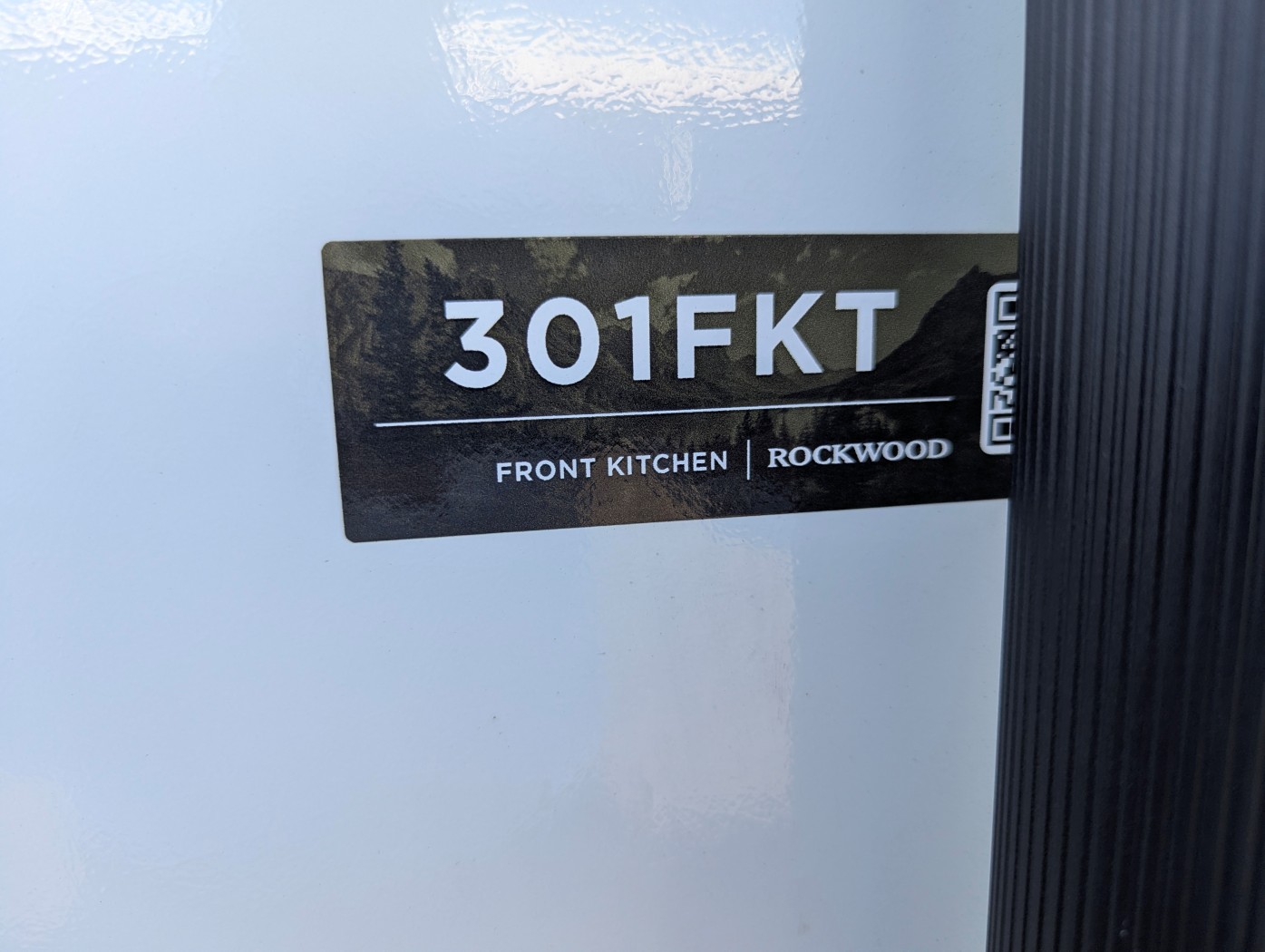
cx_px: 632
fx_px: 878
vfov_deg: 56.9
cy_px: 476
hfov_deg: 71.5
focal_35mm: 24
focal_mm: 6.81
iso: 57
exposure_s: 1/222
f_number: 1.85
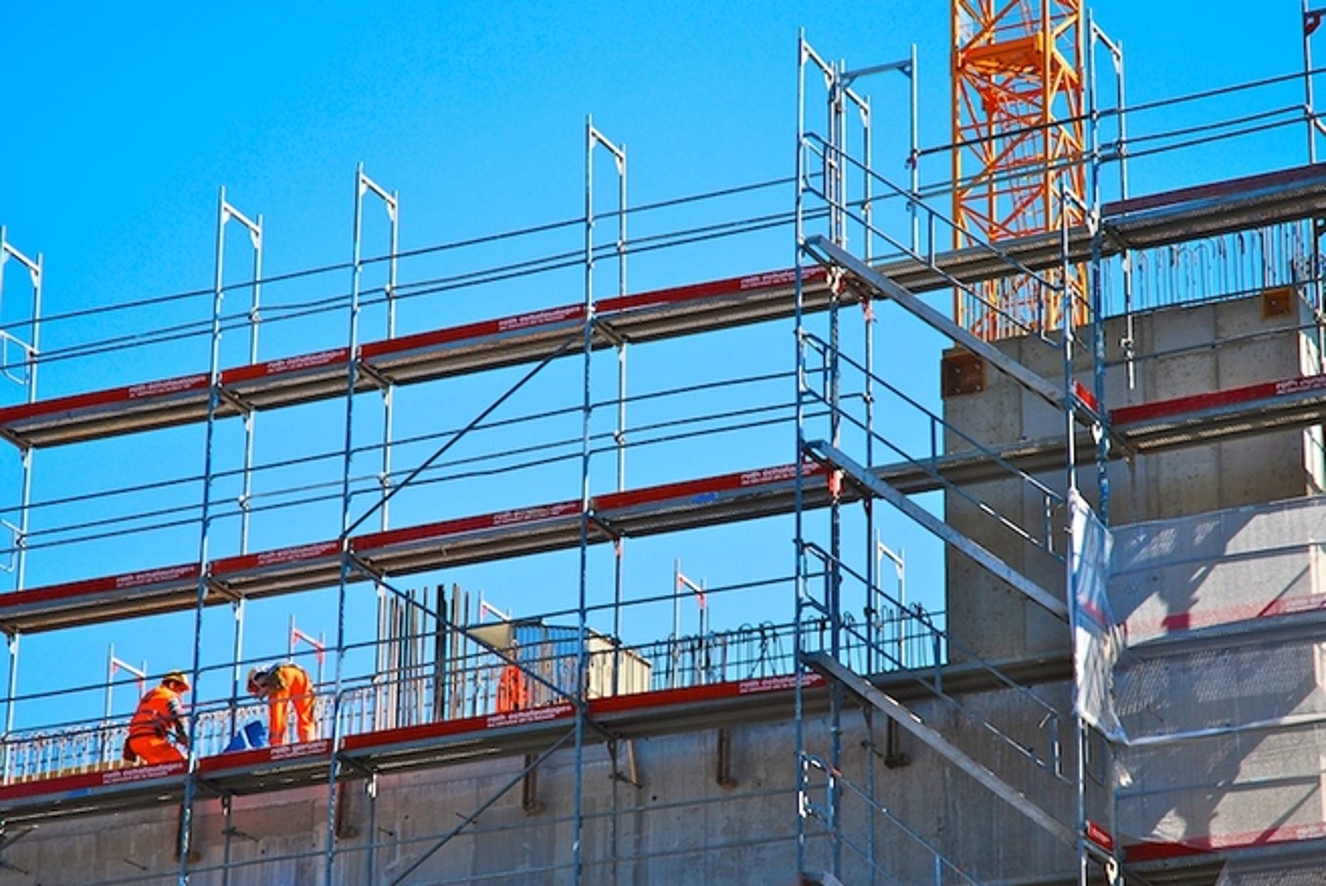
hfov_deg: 19.4
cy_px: 443
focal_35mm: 105
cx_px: 663
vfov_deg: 13.1
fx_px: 3870
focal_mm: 70
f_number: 5
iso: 100
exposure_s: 1/400
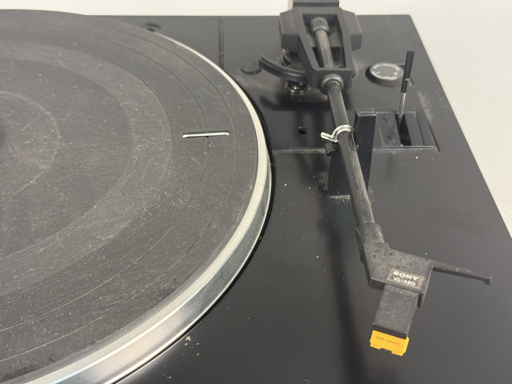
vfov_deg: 30.3
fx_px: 710
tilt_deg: -37.2
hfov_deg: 39.7
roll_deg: -0.8
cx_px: 256
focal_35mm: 48
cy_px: 192
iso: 200
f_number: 1.78
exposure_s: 1/60
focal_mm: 6.76
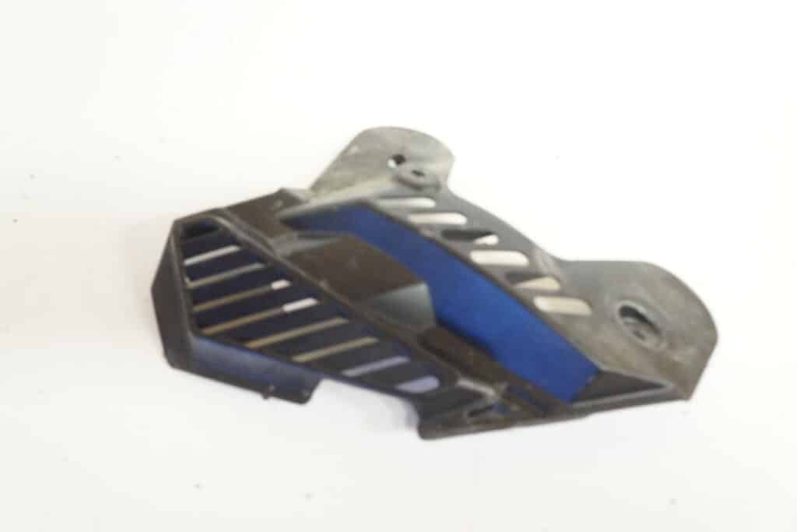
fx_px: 731
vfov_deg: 40.0
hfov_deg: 57.2
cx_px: 398
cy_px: 266
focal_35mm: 33
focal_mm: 22
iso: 3200
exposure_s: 1/10
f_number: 5
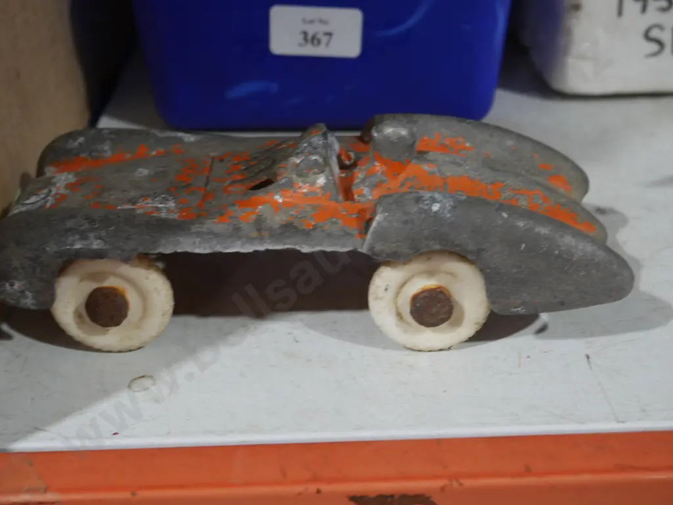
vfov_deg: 31.5
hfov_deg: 41.2
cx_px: 336
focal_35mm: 46
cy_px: 252
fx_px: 894
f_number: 5.1
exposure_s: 1/60
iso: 1000
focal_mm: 23
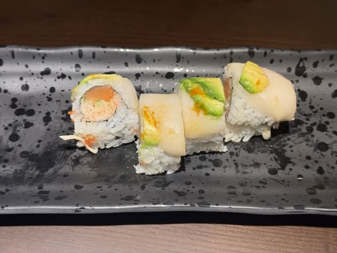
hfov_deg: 39.6
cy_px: 126
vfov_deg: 30.3
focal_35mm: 48
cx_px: 168
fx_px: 467
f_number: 1.78
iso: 125
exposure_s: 1/60
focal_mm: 6.76
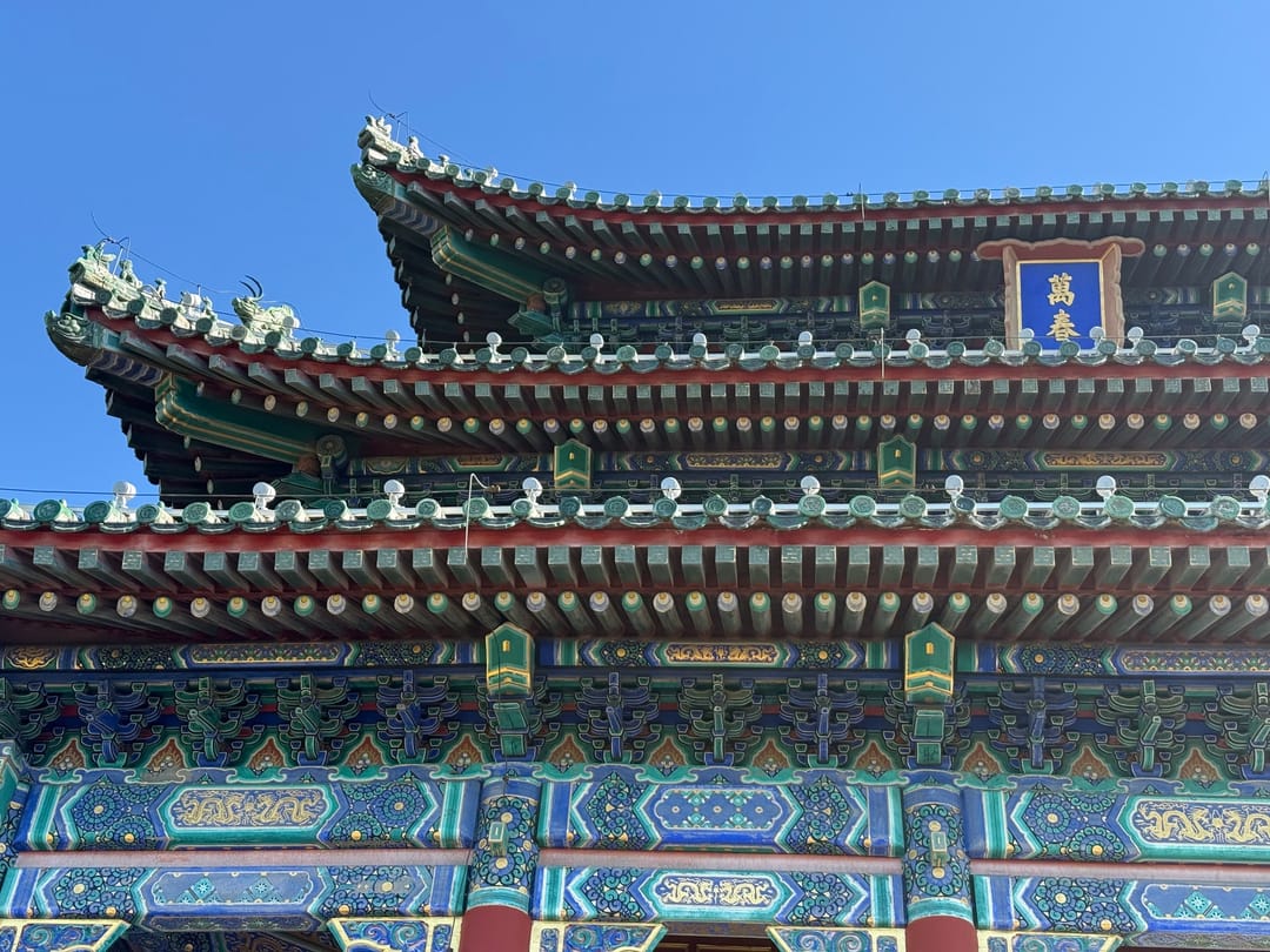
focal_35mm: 48
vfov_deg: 30.3
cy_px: 476
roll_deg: -4.5
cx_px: 635
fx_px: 1761
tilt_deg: +39.6
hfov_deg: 39.7
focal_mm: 6.76
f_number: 1.78
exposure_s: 1/1055
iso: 80
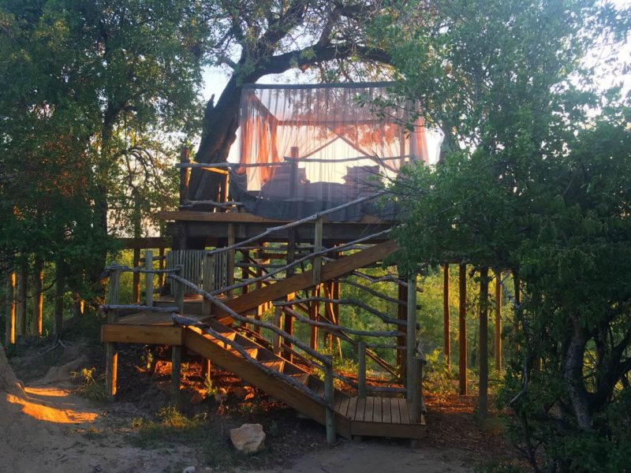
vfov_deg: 48.2
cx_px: 316
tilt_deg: +1.9
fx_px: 529
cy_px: 236
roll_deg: +0.0
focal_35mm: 29
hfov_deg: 61.7
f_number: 2.2
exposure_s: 1/100
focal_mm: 4.15
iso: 40
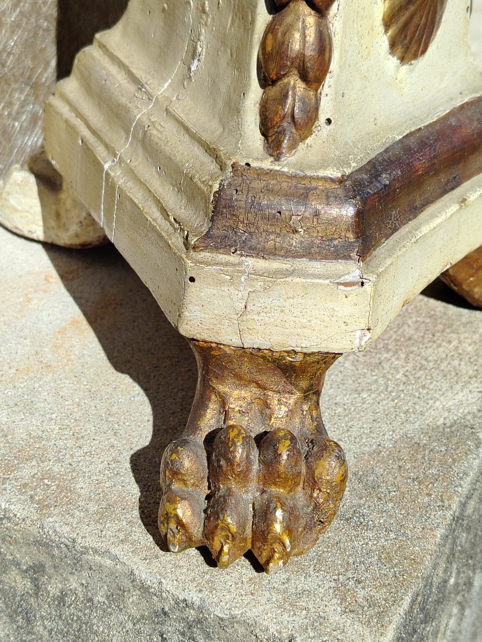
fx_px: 965
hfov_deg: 28.0
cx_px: 241
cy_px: 321
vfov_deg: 36.8
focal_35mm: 52
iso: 100
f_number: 1.75
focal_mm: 5.25
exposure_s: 1/996
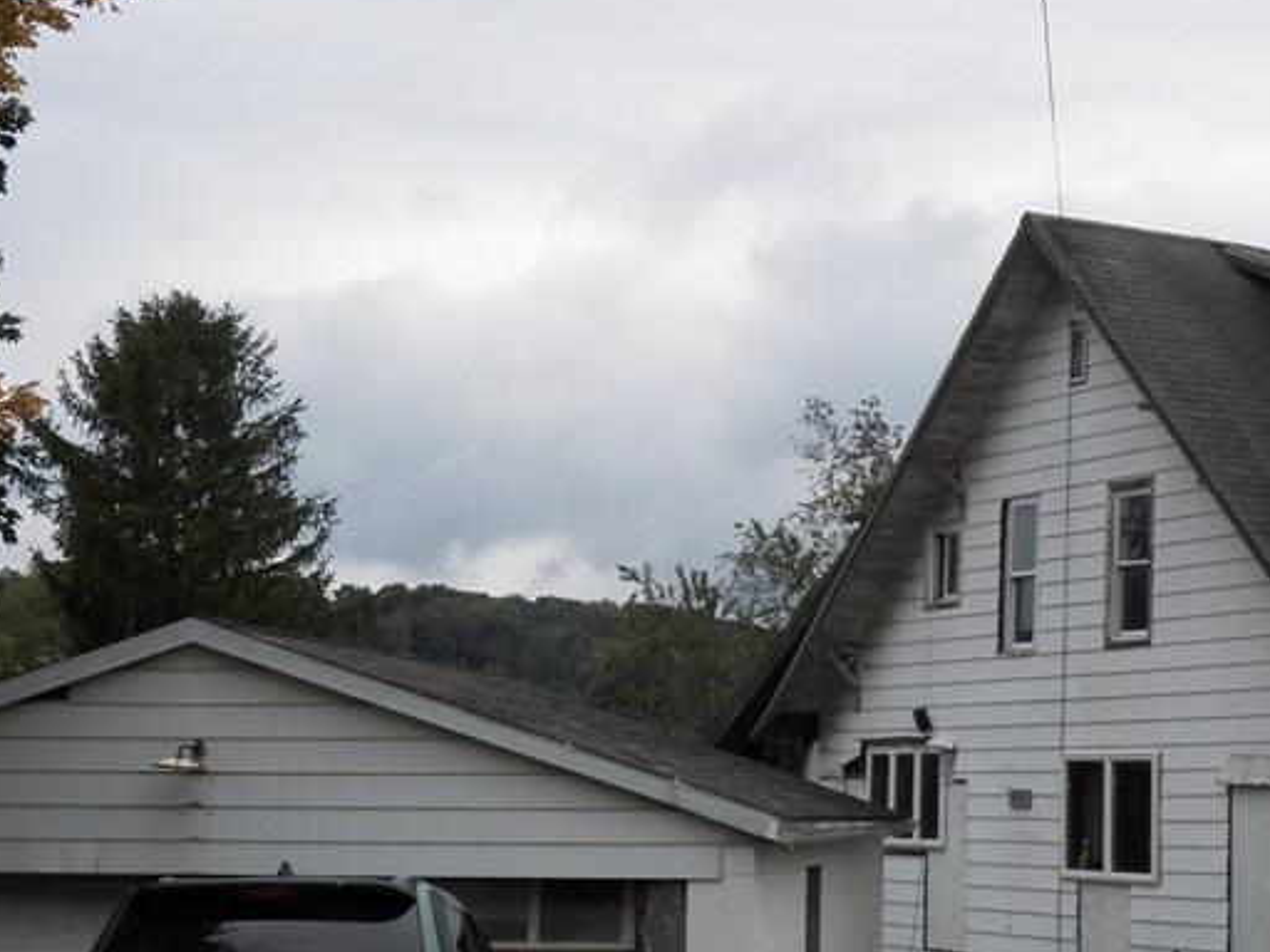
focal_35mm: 80
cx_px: 933
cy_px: 518
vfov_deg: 18.4
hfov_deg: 24.2
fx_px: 2935
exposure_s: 1/800
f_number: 3.6
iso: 125
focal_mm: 7.1
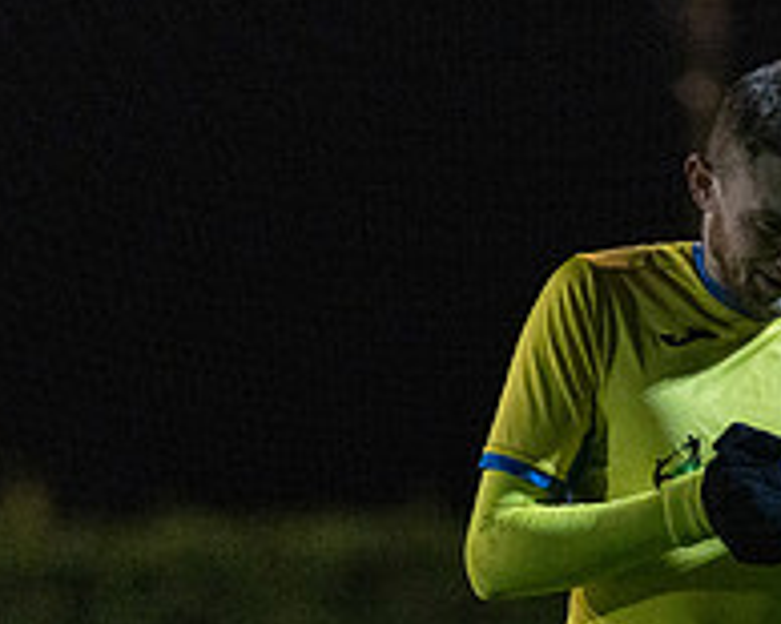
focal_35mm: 660
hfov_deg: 2.9
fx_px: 15248
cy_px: 886
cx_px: 526
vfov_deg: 2.3
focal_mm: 195
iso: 5000
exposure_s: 1/500
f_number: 2.8
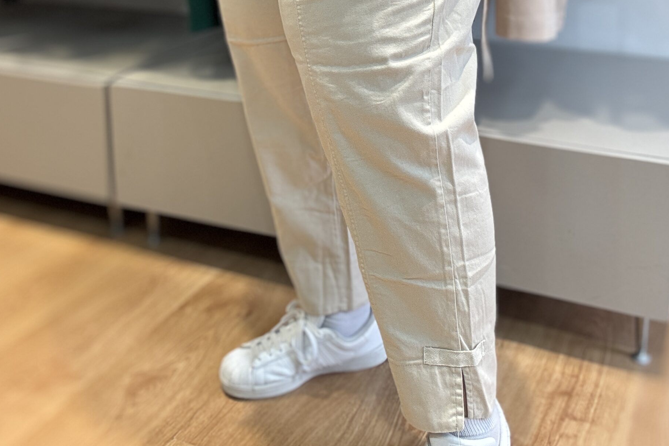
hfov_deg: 44.5
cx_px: 346
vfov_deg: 28.5
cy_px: -7
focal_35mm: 44
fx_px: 818
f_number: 1.9
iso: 50
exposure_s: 1/50
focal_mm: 2.69
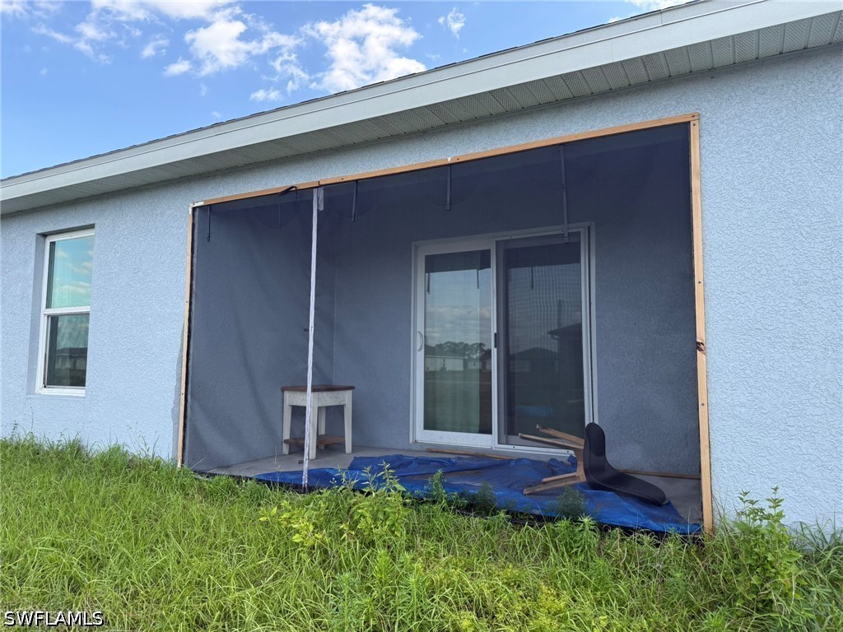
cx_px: 422
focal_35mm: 24
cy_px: 316
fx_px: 584
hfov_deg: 71.6
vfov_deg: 56.8
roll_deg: +0.0
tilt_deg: +6.3
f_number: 1.78
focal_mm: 6.76
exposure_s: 1/1032
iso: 100
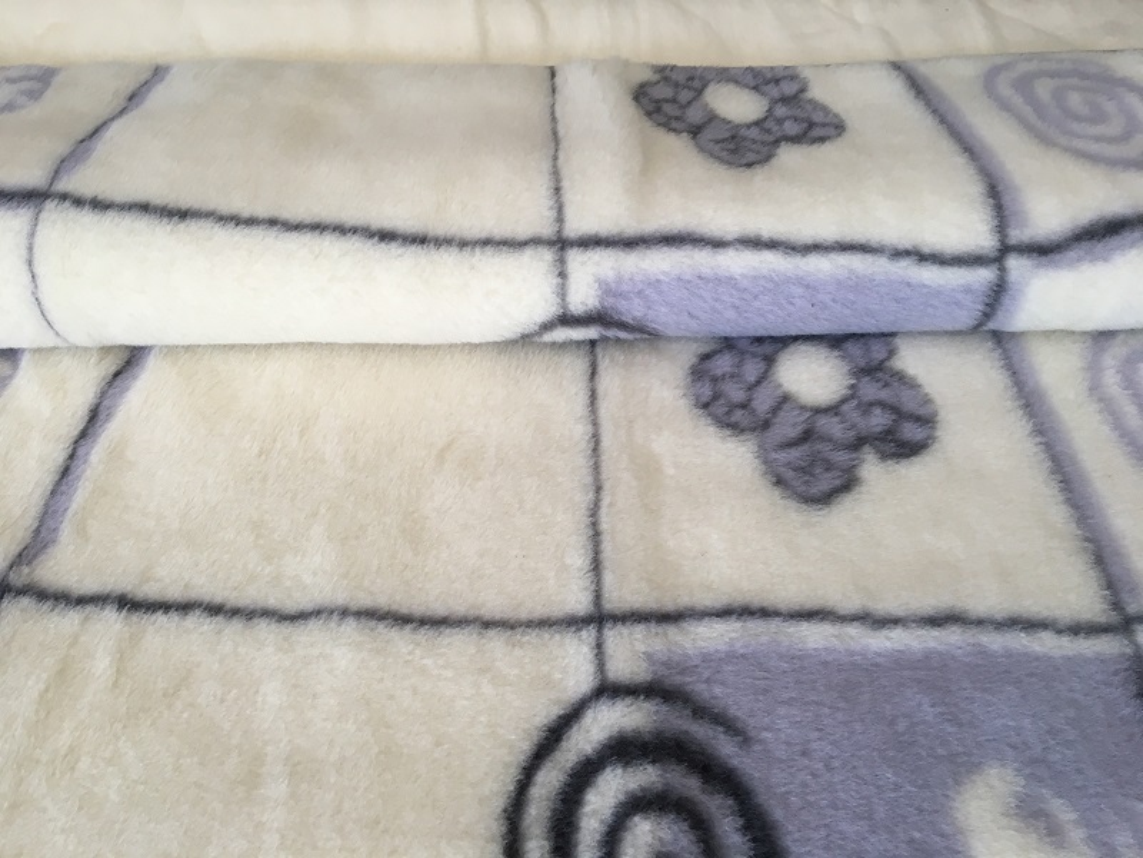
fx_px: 958
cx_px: 572
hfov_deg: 61.7
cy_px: 429
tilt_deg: -48.6
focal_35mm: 29
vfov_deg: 48.2
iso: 25
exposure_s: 1/33
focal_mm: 4.15
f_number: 2.2
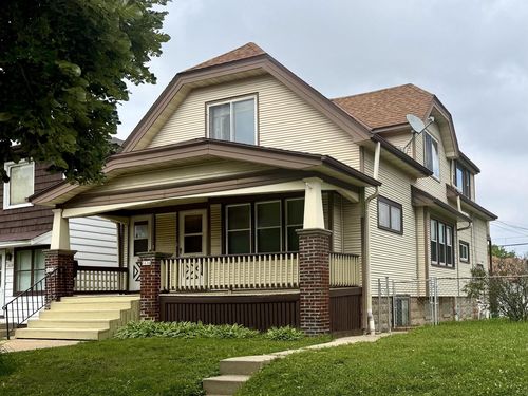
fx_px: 366
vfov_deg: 56.8
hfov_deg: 71.6
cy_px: 198
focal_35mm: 24
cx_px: 264
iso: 80
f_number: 1.78
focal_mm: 6.76
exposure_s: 1/4310
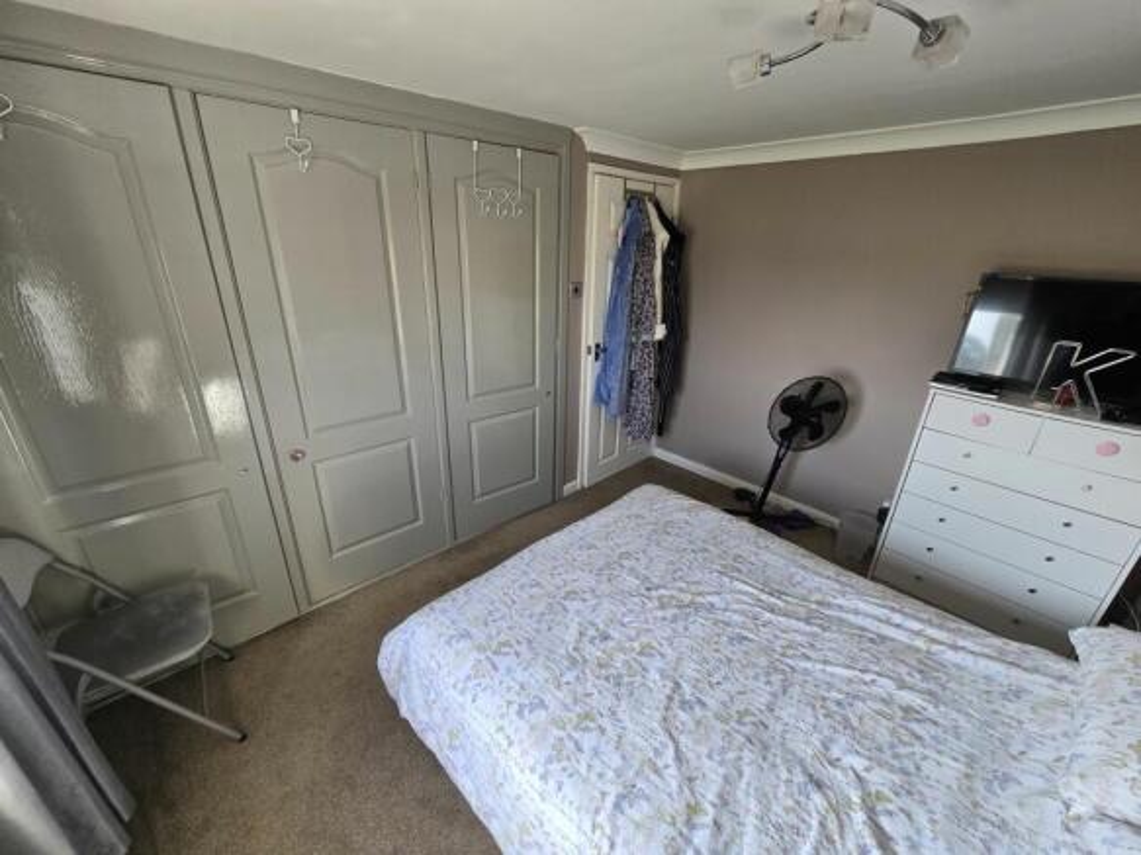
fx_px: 428
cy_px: 428
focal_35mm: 13
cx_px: 570
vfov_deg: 89.9
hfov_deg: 106.2
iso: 100
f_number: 2.2
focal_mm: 2.2
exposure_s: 1/100
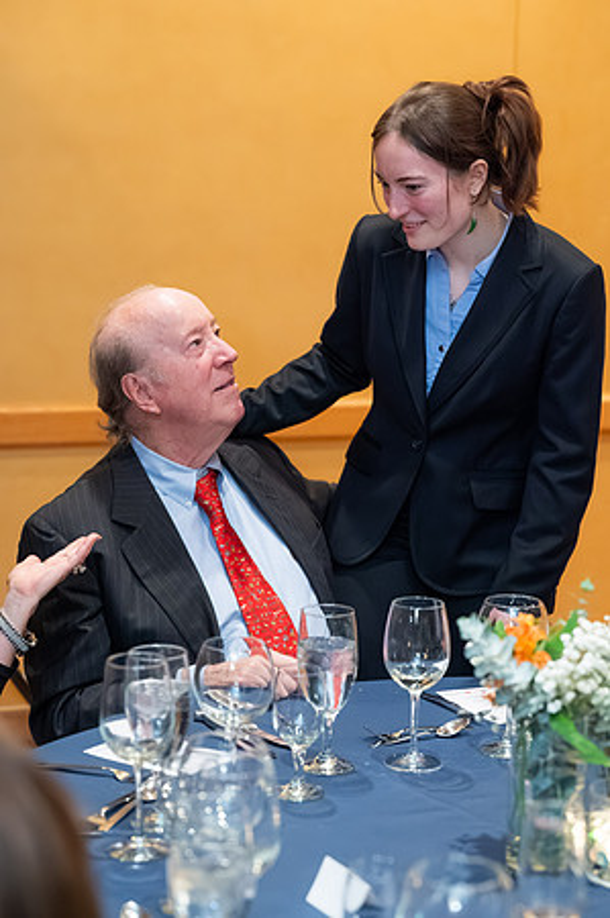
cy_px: 459
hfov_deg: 17.2
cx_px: 305
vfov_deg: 25.7
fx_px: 2012
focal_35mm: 79
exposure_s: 1/125
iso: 10000
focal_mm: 79
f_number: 4
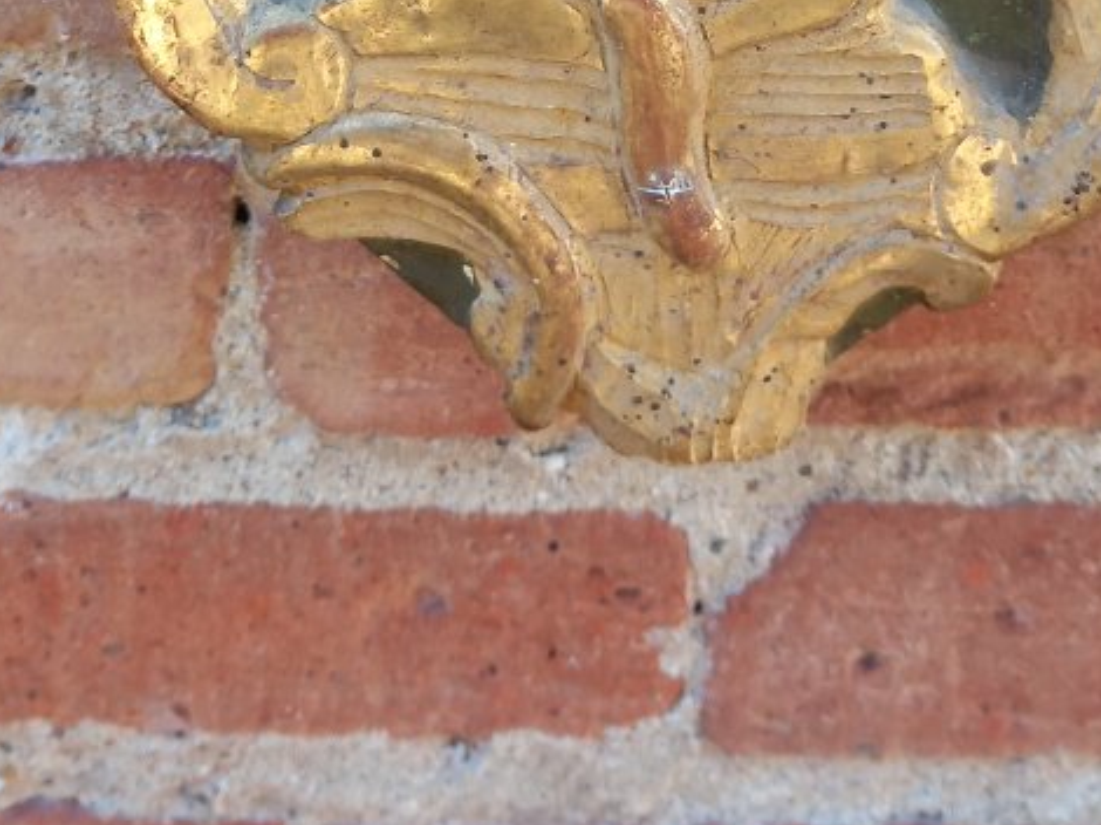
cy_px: -436
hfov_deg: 28.2
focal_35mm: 69
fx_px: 2194
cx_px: 609
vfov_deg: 18.6
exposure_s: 1/50
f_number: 1.8
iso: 25
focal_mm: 4
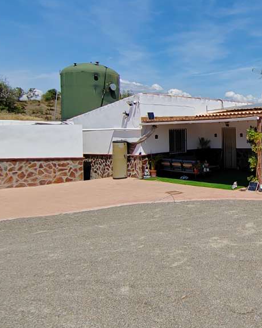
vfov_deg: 53.7
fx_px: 320
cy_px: 126
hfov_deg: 37.9
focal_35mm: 33
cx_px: 281
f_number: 2.2
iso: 100
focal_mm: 2.16
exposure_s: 1/2100
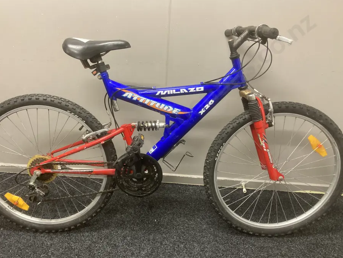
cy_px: 138
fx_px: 317
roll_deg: -2.8
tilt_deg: -22.5
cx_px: 156
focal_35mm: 32
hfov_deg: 56.7
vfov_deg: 44.1
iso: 250
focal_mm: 3.99
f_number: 1.8
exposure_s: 1/50
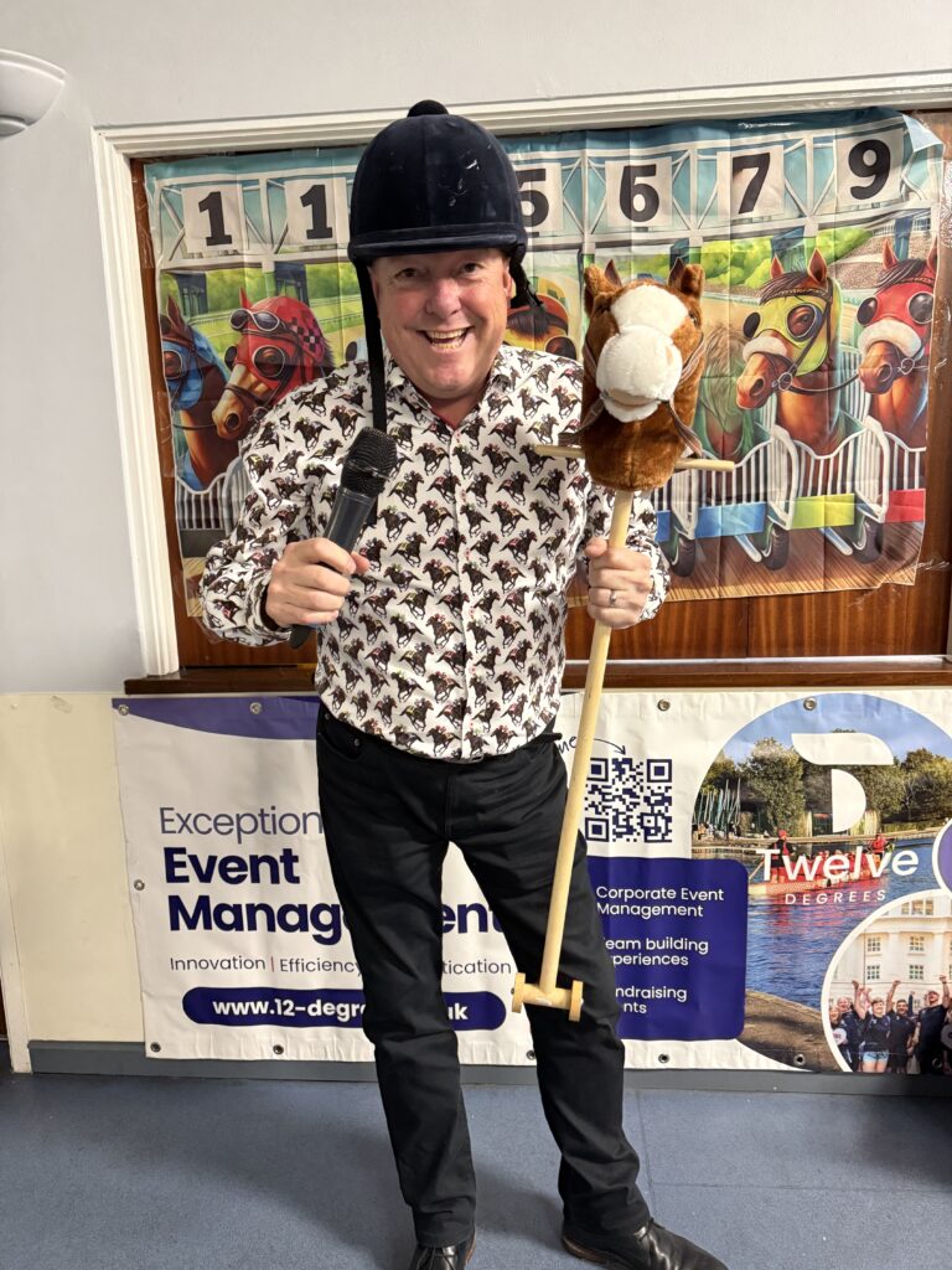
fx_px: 880
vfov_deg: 71.6
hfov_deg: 56.8
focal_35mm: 24
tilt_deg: -10.8
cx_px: 476
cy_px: 635
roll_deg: +1.8
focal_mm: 6.76
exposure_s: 1/50
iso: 640
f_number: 1.78
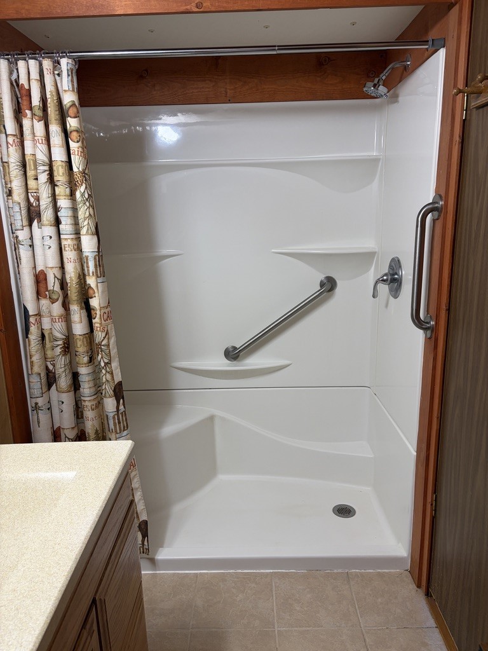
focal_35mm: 26
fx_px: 489
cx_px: 244
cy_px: 326
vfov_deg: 67.3
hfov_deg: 53.1
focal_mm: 5.96
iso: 125
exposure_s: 1/60
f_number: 1.6
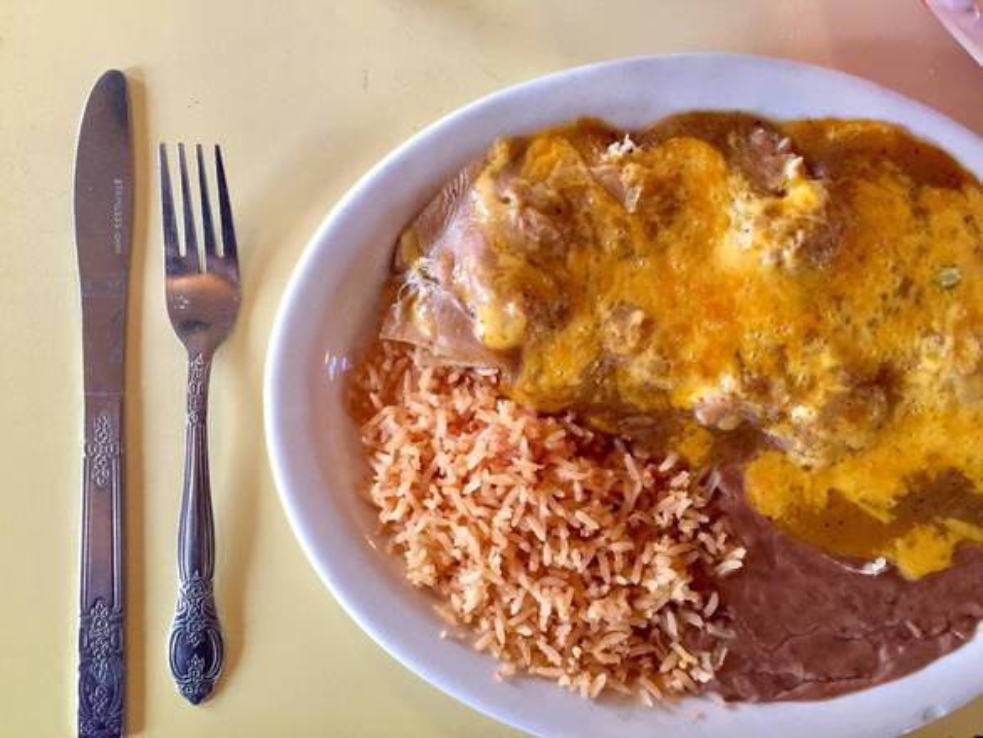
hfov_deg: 61.6
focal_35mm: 29
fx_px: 824
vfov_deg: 48.3
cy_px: 369
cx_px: 492
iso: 125
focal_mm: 4.15
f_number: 2.2
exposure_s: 1/10
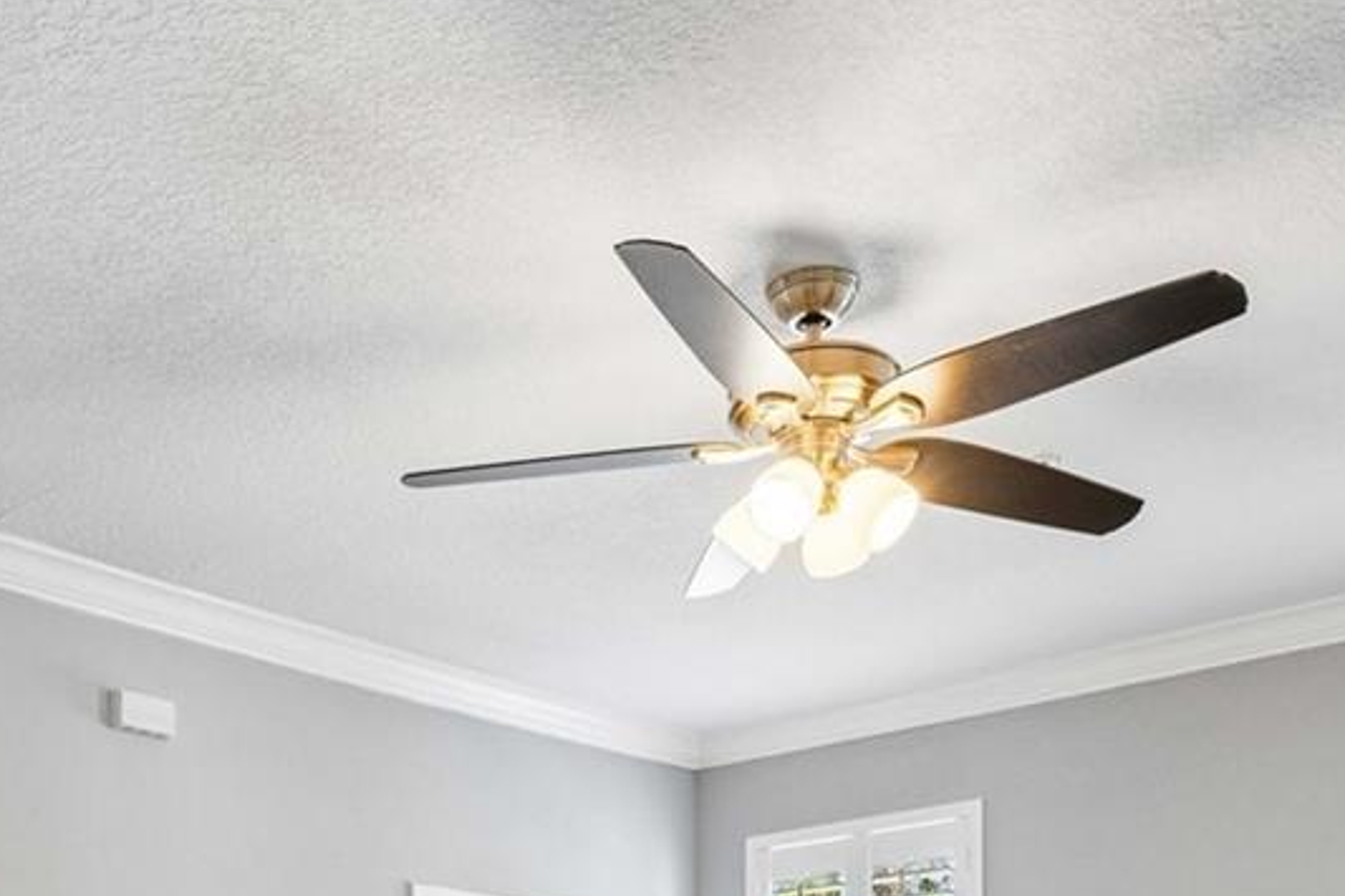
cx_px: 449
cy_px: 1184
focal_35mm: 45
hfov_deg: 43.0
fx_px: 1681
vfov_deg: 25.4
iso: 800
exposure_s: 1/25
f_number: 8
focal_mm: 15
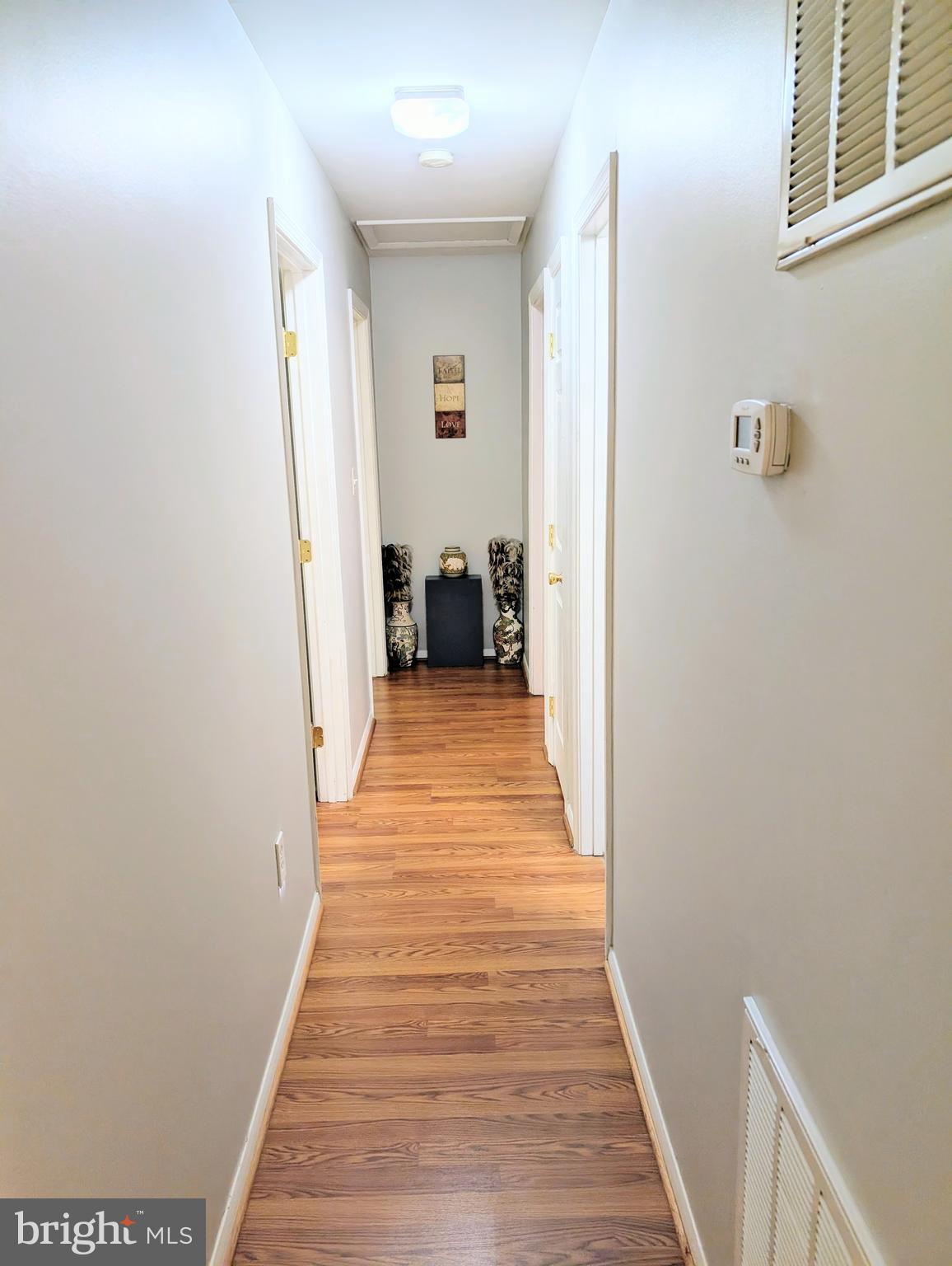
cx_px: 476
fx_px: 878
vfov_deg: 71.5
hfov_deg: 56.9
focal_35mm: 24
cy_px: 633
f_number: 1.68
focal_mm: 6.9
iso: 26
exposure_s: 1/120
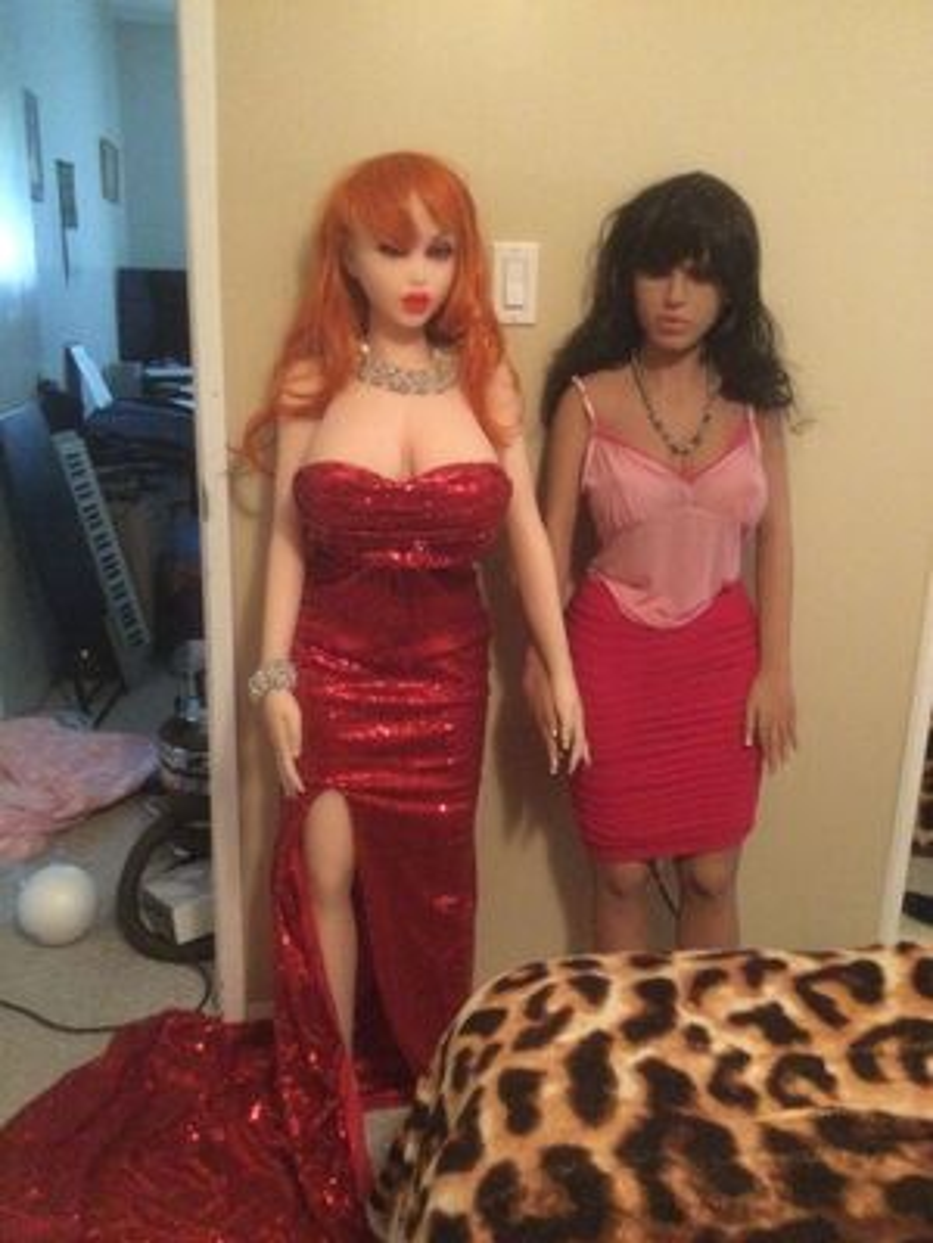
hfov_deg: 45.4
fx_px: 1114
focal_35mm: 31
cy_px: 622
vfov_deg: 58.4
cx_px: 466
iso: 800
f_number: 2.4
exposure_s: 1/15
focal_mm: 3.3
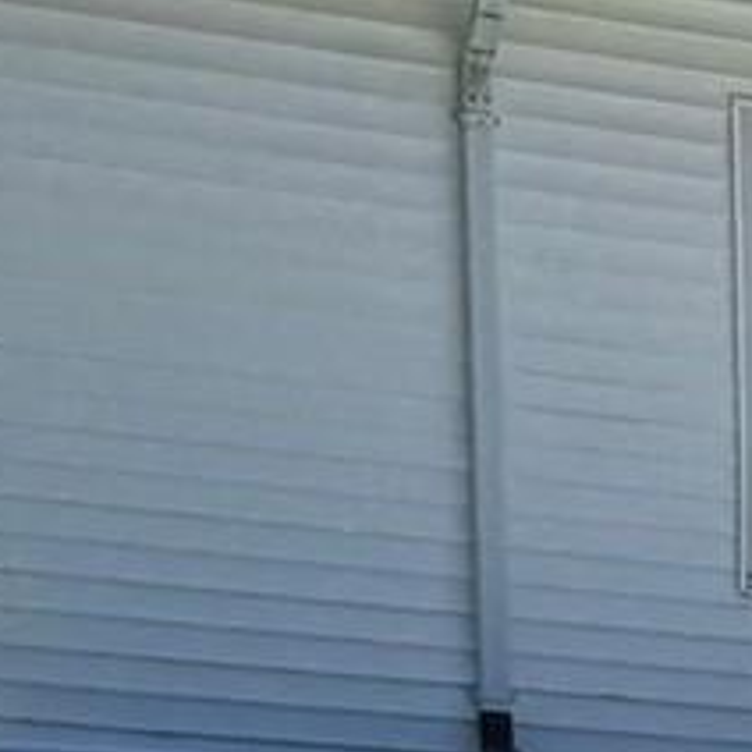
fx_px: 5038
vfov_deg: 7.9
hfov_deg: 6.8
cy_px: 1809
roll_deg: -1.2
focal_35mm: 205
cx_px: 2926
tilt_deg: -7.2
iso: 80
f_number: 1.78
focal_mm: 6.76
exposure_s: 1/2506
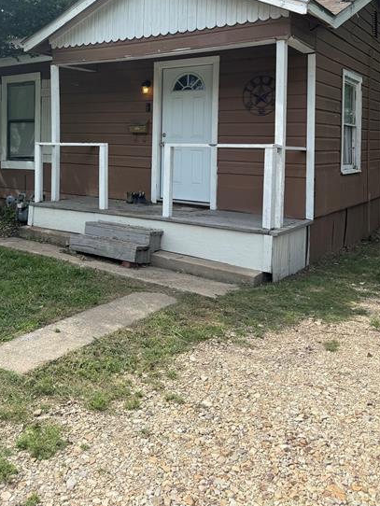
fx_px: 497
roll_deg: -0.1
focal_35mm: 34
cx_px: 116
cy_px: 162
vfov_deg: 52.7
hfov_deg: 41.1
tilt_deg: -1.7
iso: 80
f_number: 1.78
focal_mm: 6.76
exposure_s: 1/2611
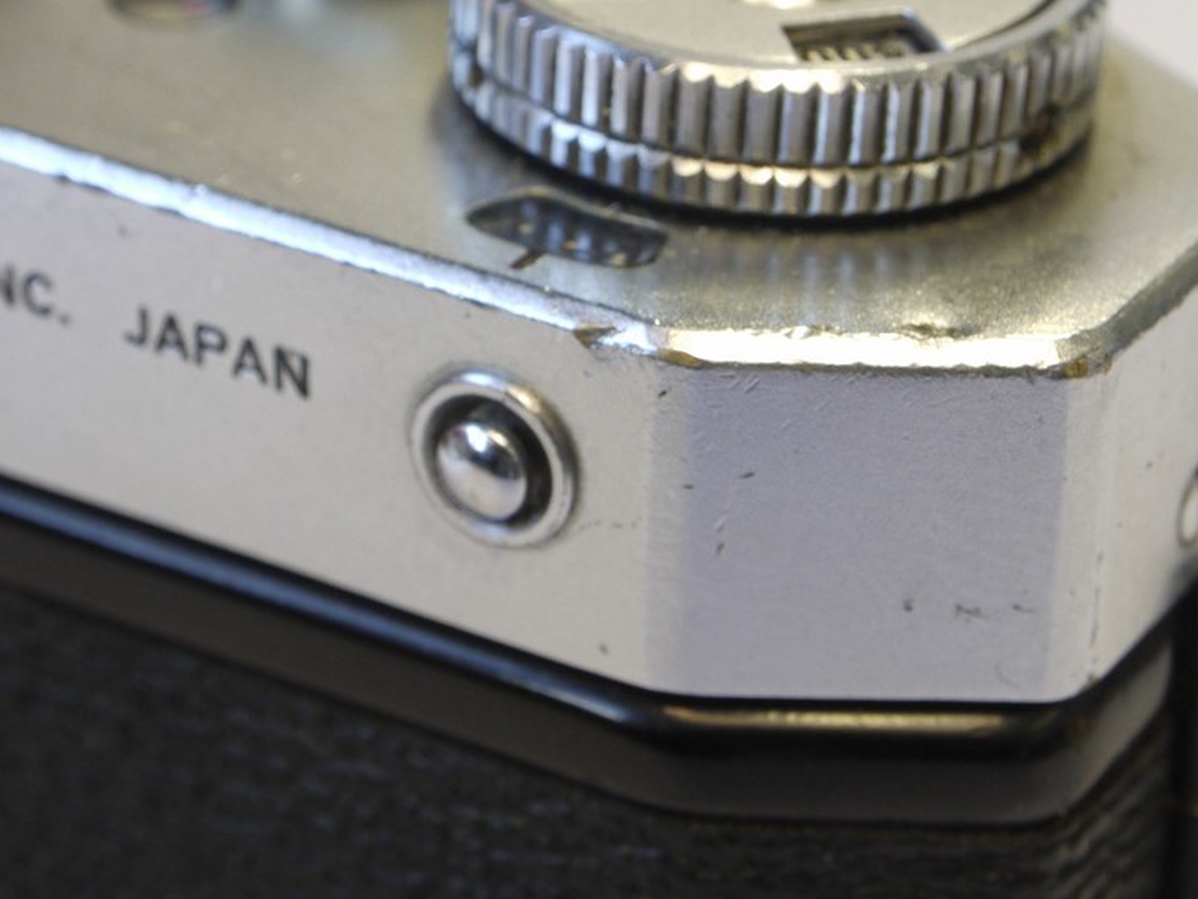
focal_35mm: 146
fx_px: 5055
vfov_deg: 10.2
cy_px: 314
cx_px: 552
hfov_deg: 13.5
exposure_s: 1/15
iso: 400
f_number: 10
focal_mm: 42
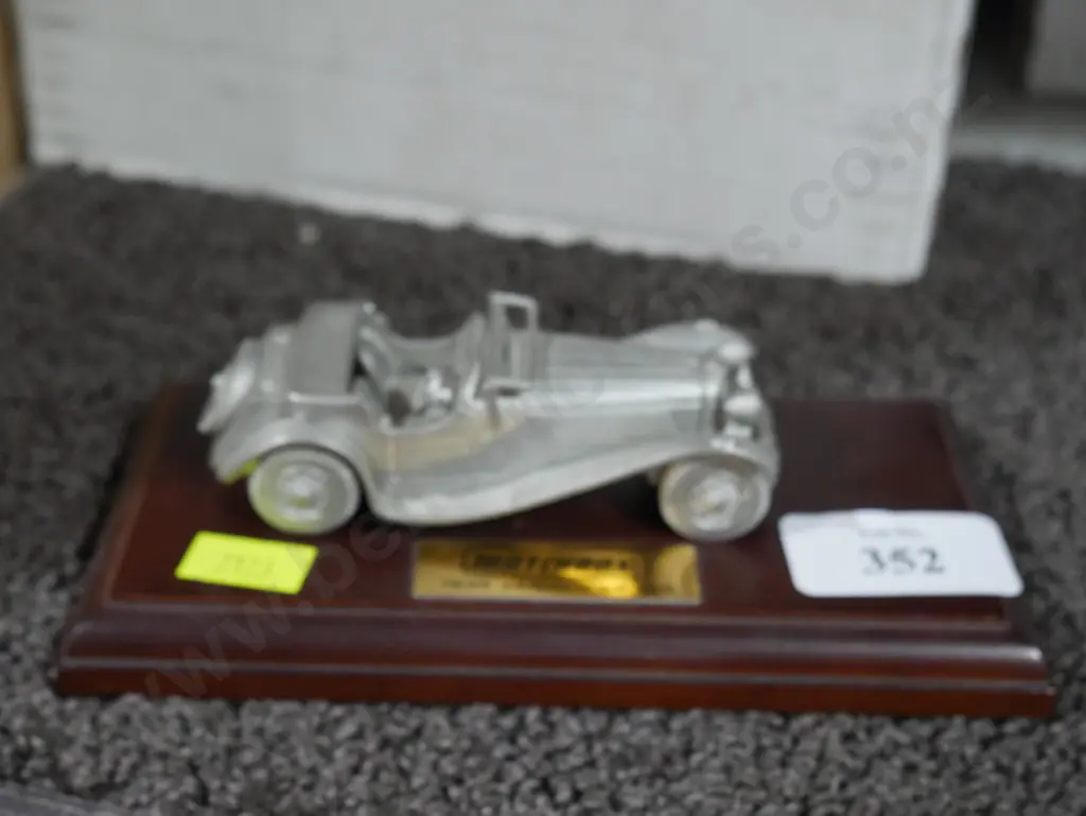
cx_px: 543
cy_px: 408
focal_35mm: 54
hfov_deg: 35.5
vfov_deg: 27.1
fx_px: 1695
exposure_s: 1/60
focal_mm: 27
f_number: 5.3
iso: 2000
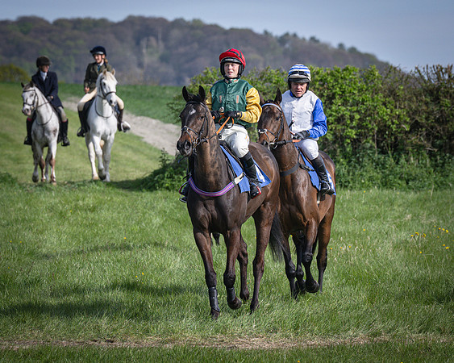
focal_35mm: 392
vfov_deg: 3.9
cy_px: 182
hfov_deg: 4.9
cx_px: 162
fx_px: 5264
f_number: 5.6
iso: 400
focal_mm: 195
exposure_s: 1/1600
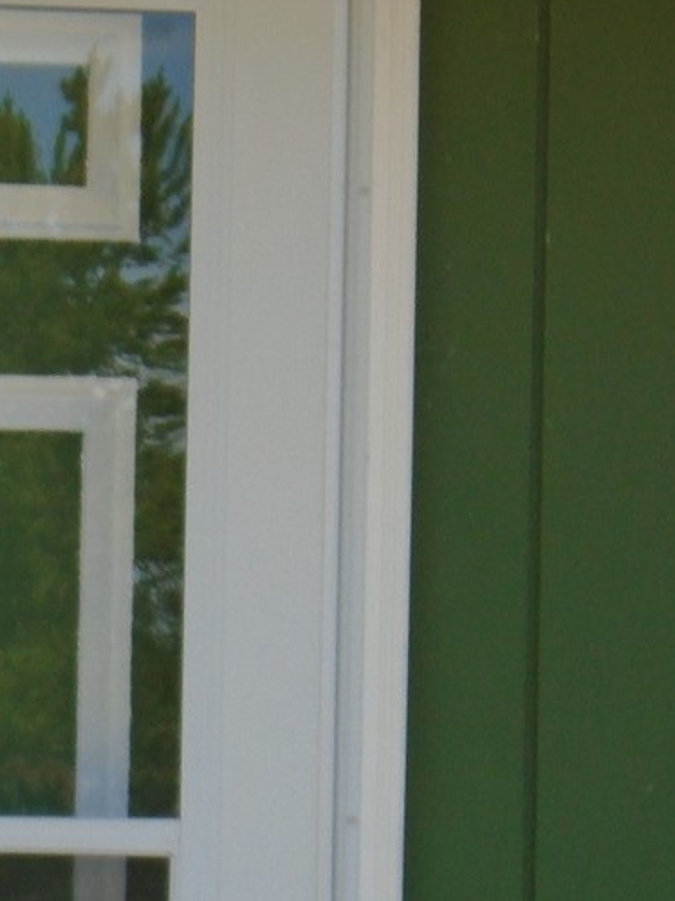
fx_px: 7751
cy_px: 961
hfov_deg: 5.0
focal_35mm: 298
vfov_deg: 6.6
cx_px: -182
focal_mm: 16.4
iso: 100
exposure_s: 1/160
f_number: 5.1
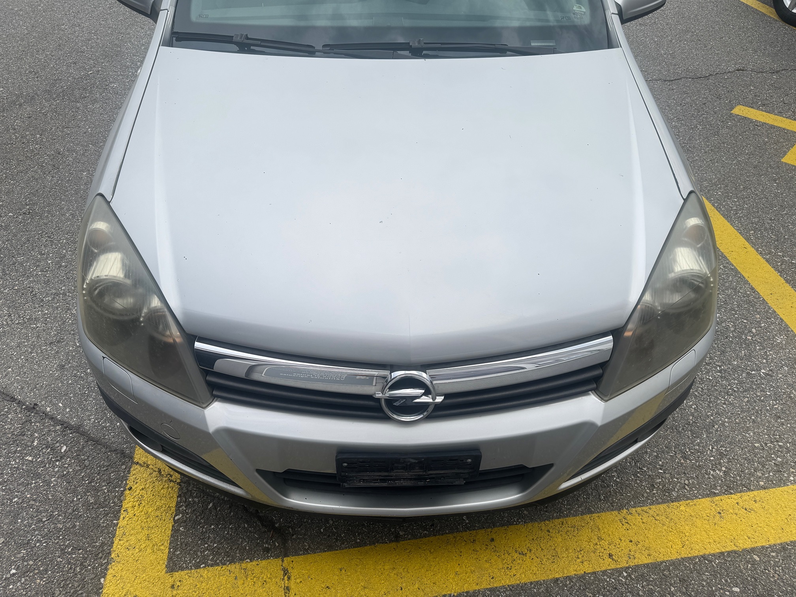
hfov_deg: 71.6
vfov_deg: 56.8
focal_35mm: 24
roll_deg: +2.4
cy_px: 298
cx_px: 398
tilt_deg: -43.9
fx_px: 552
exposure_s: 1/1678
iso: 80
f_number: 1.78
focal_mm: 6.76
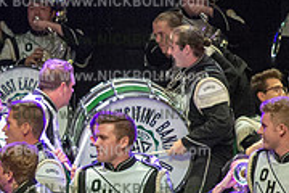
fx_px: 5418
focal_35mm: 675
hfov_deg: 3.0
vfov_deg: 2.0
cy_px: 225
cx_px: -167
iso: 8000
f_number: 5.6
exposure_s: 1/400
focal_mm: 210
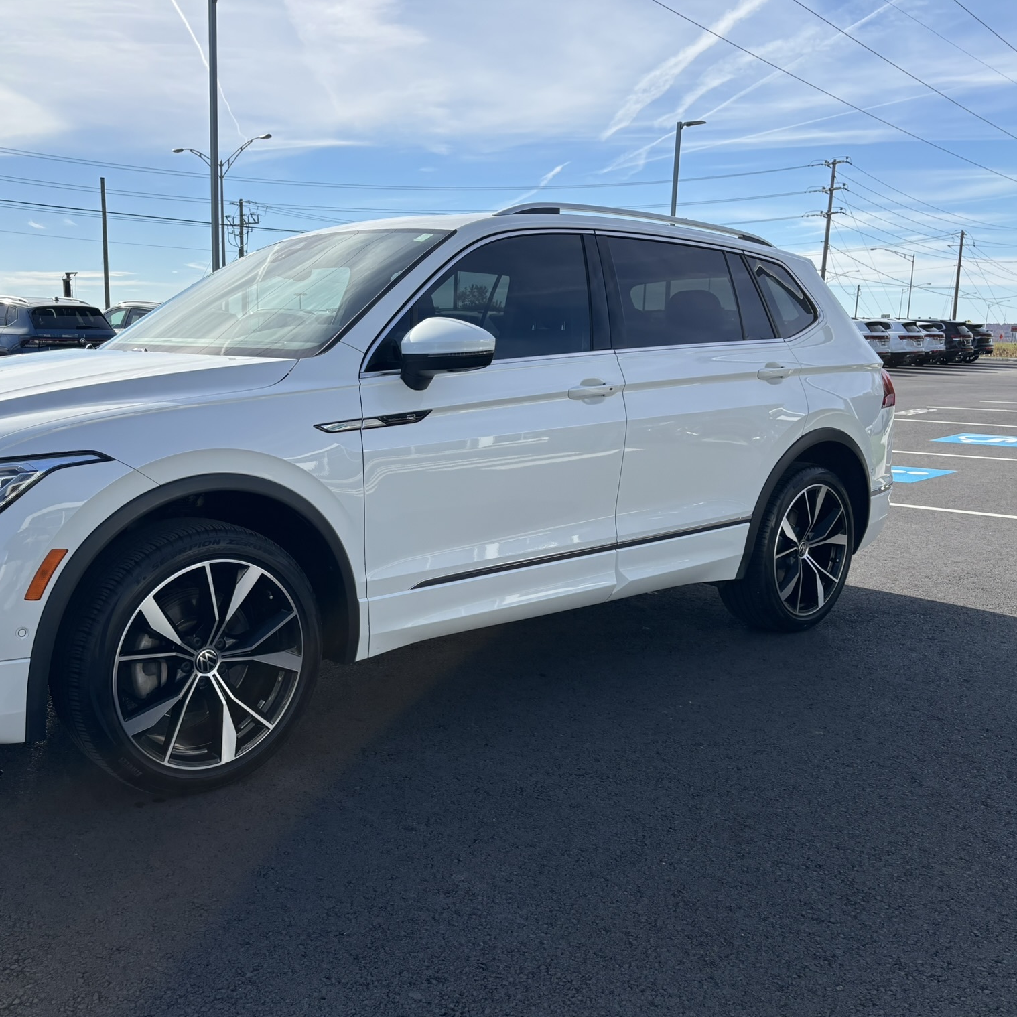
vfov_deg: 52.5
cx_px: 359
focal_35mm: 31
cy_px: 513
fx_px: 1030
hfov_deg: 51.8
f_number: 1.6
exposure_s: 1/2933
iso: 50
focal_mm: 5.96
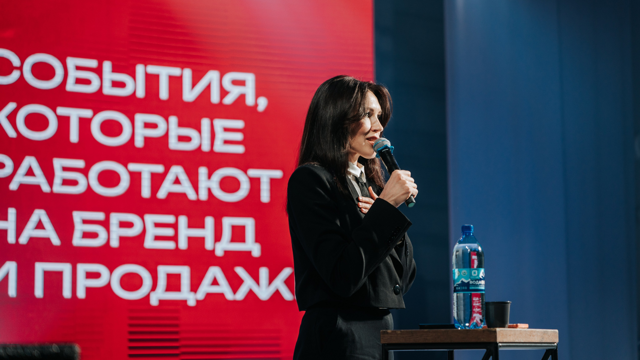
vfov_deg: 15.4
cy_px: 147
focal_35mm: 79
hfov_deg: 27.0
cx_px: 320
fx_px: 1333
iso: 640
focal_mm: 75
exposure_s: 1/250
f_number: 2.8
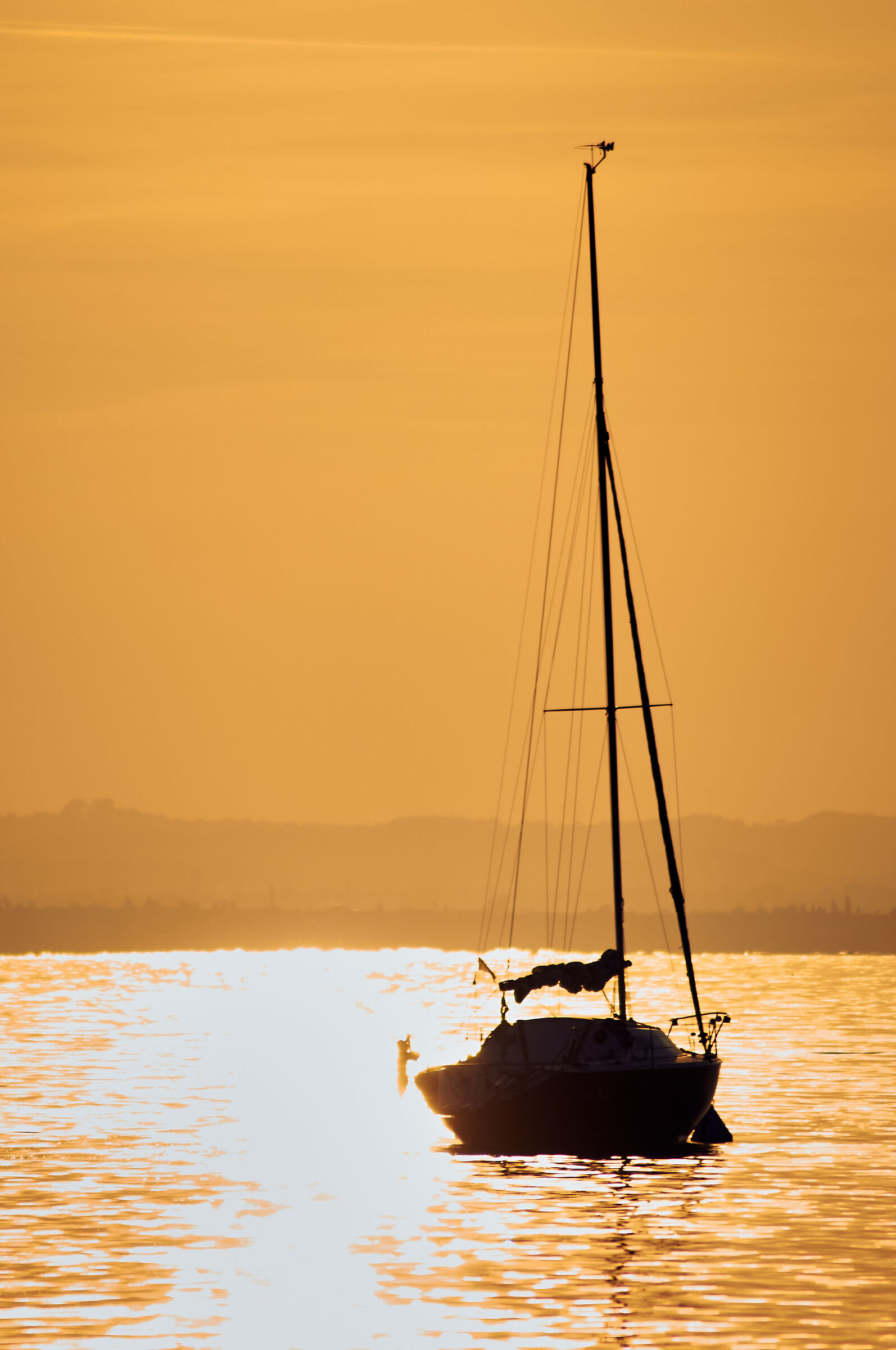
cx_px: 448
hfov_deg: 3.0
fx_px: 16842
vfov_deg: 4.6
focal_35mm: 450
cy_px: 675
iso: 200
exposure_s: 1/800
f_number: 5.6
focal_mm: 300
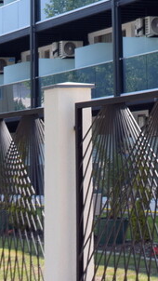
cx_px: 188
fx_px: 1152
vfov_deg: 13.6
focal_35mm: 155
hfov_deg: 7.8
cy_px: -25
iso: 100
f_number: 8
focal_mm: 29
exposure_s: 1/80
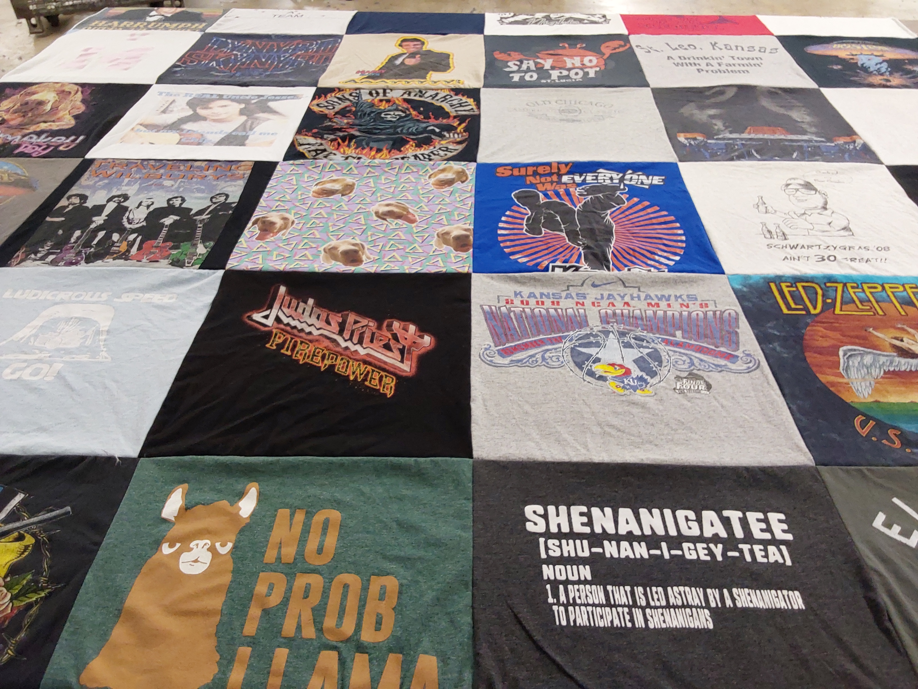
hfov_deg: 63.4
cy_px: 344
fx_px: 743
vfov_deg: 49.7
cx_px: 459
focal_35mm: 28
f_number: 1.9
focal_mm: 2.91
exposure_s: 1/50
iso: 125
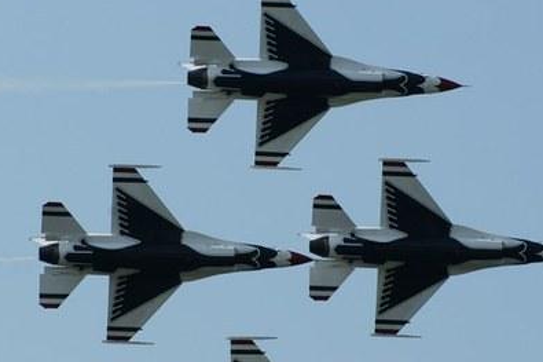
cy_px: 237
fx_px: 6603
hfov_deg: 4.7
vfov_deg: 3.1
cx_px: 289
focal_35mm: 438
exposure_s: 1/400
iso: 200
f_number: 13
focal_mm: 180
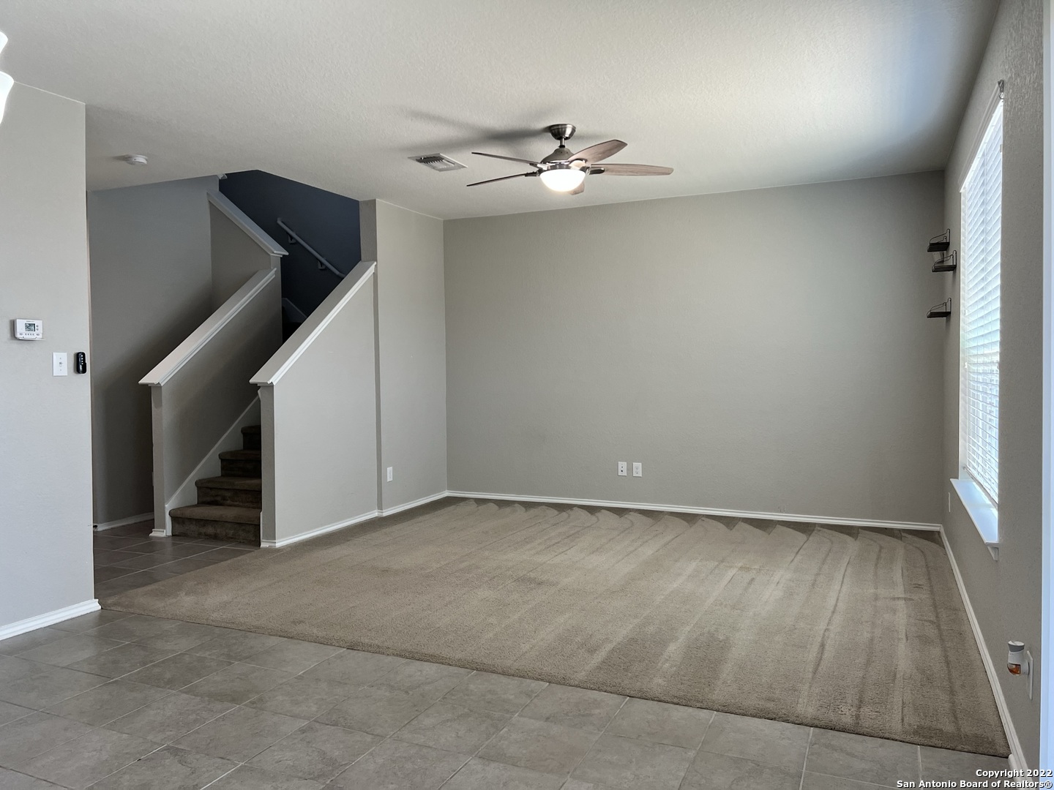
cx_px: 527
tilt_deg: -2.1
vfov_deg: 53.1
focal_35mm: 26
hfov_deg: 67.3
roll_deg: +0.6
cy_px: 395
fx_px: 792
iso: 80
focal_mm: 5.7
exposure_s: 1/120
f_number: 1.5
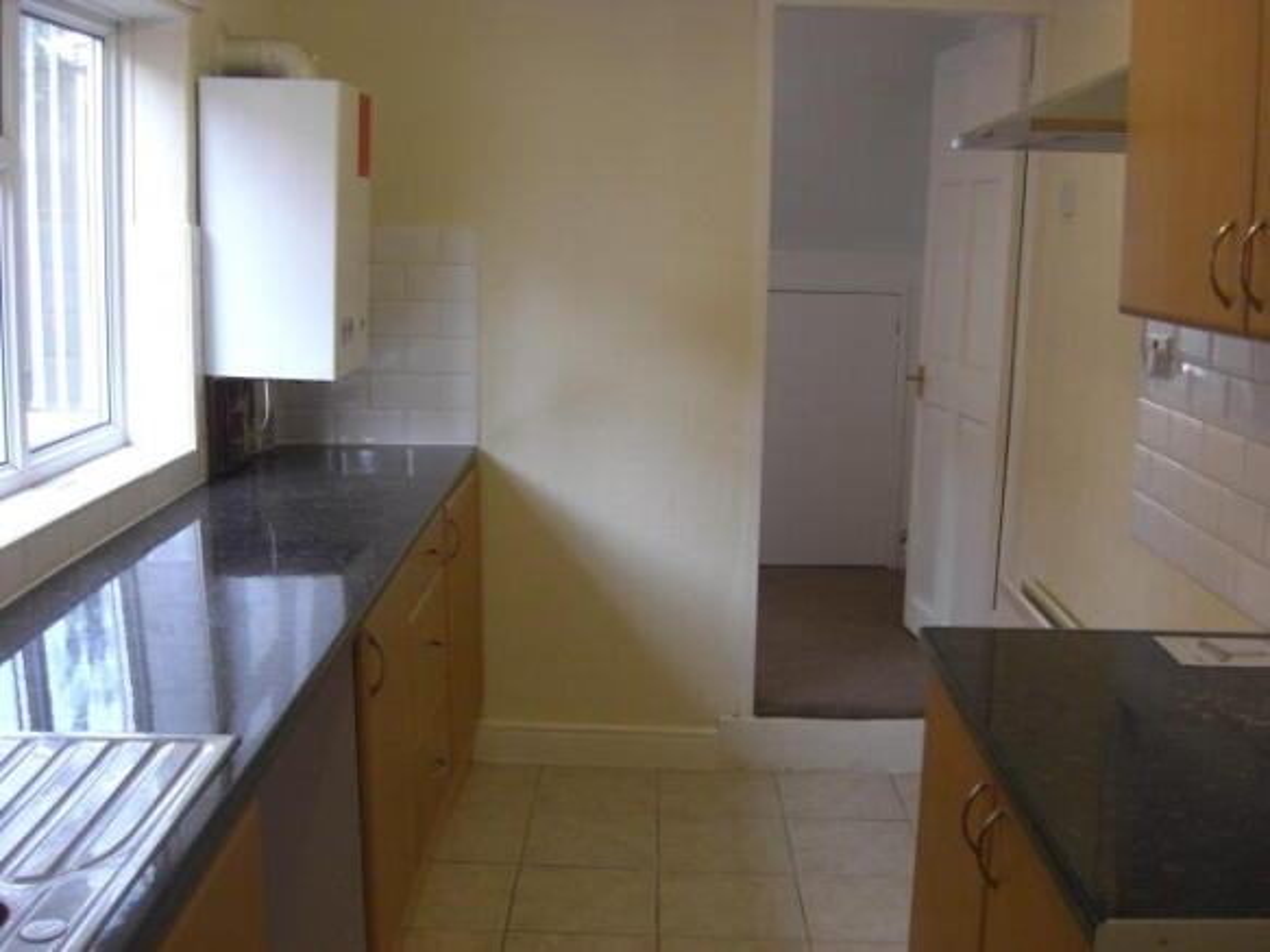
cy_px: 476
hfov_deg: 49.0
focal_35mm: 38
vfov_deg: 37.7
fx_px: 1394
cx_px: 635
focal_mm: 7.9
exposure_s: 1/125
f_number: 2.8
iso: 400
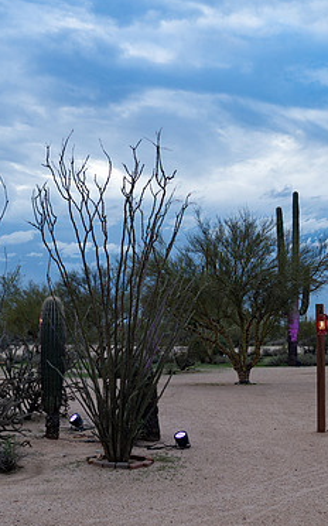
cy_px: 265
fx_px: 788
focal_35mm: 55
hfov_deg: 23.5
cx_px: 178
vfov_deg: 36.9
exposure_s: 1/250
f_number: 4
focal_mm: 33
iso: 250
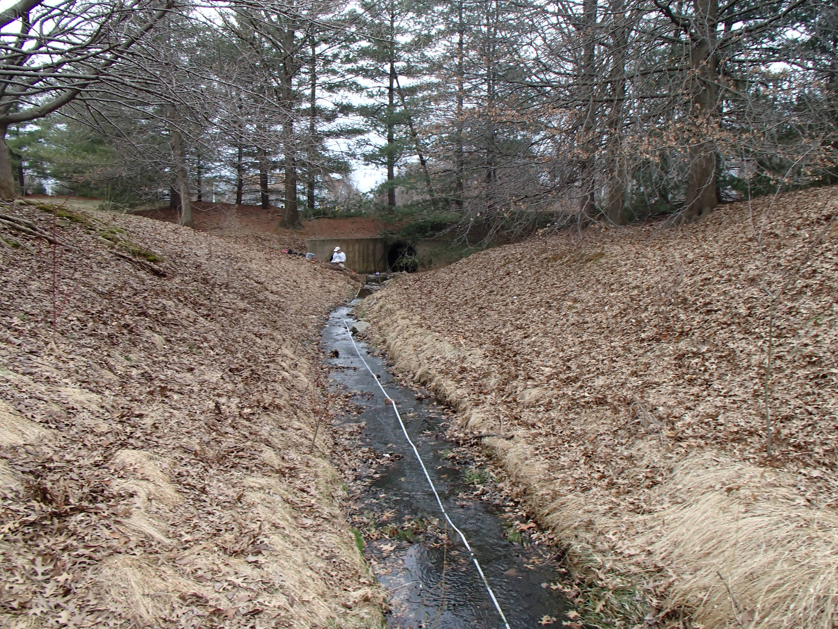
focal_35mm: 28
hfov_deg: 63.4
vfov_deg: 49.7
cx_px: 419
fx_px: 678
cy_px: 314
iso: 100
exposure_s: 1/100
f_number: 3.9
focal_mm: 5
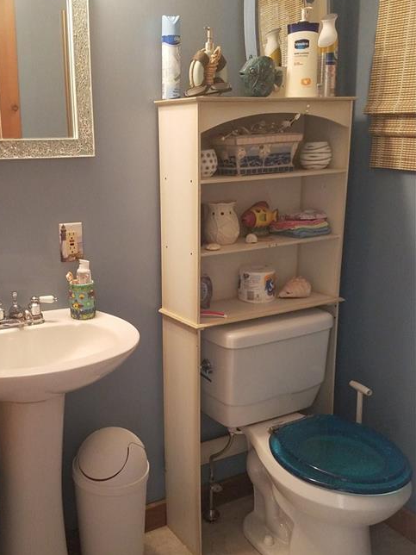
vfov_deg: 58.3
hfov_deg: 45.2
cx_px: 169
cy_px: 303
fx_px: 497
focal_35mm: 31
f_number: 1.7
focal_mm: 4.2
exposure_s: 1/24
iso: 200
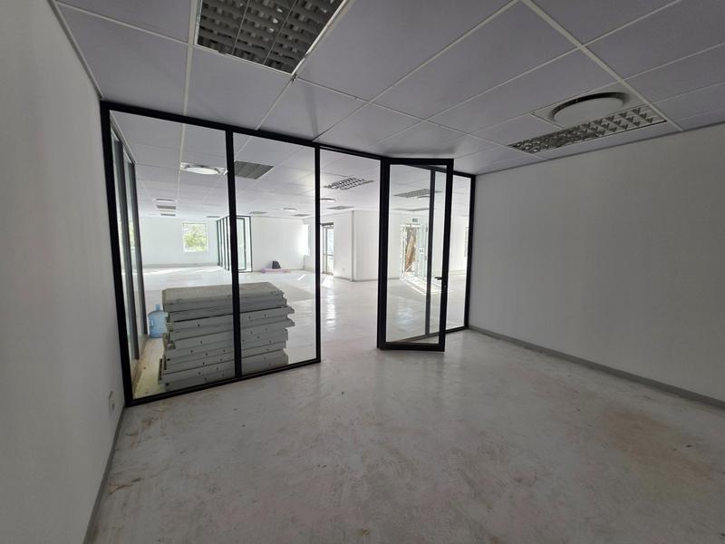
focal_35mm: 13
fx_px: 272
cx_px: 362
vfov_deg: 89.9
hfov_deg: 106.2
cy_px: 272
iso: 50
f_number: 1.9
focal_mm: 2.2
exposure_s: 1/100
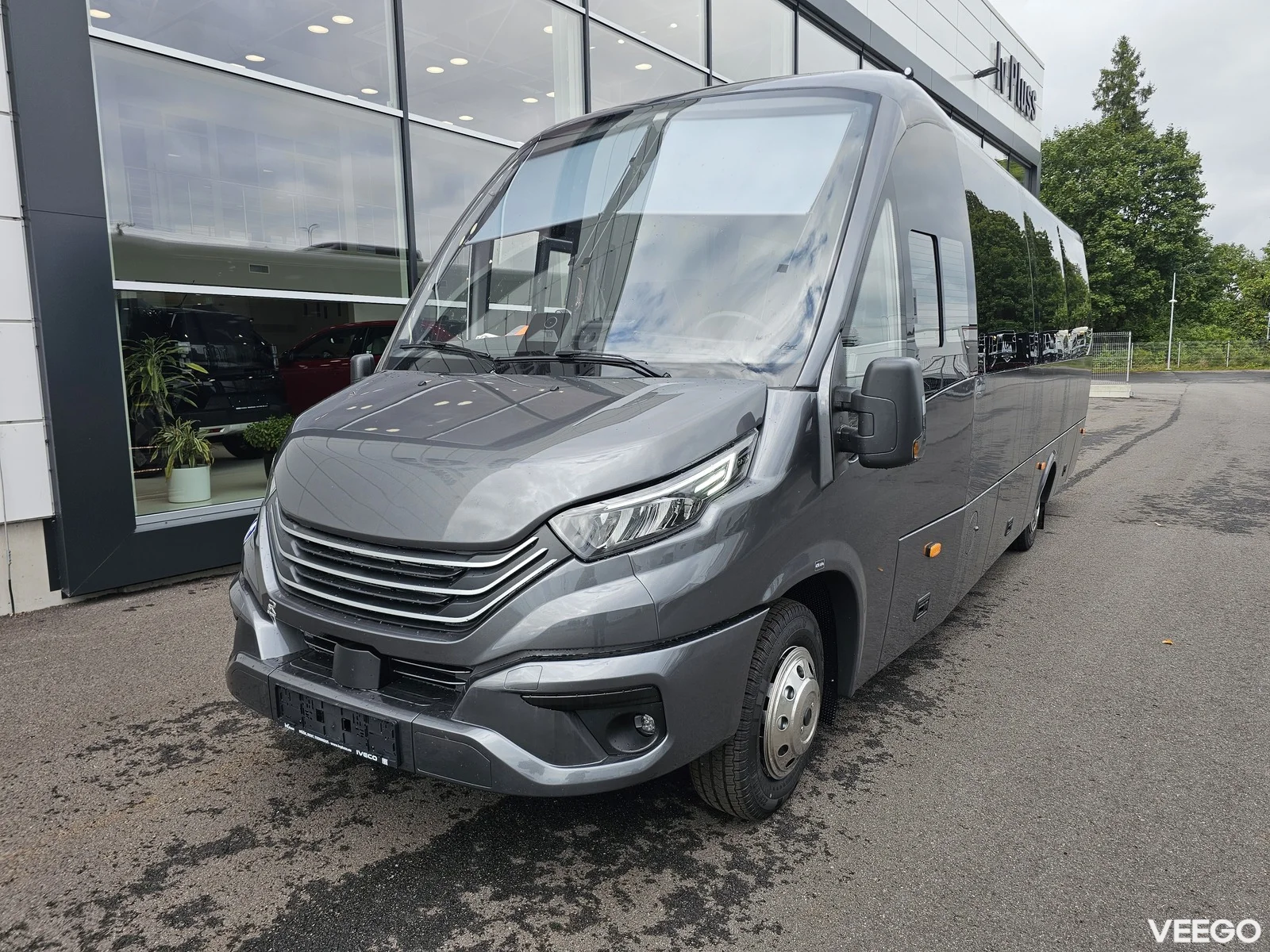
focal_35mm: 23
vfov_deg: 58.9
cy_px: 476
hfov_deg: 73.9
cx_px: 635
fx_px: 844
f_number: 1.7
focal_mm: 6.3
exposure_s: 1/242
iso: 10
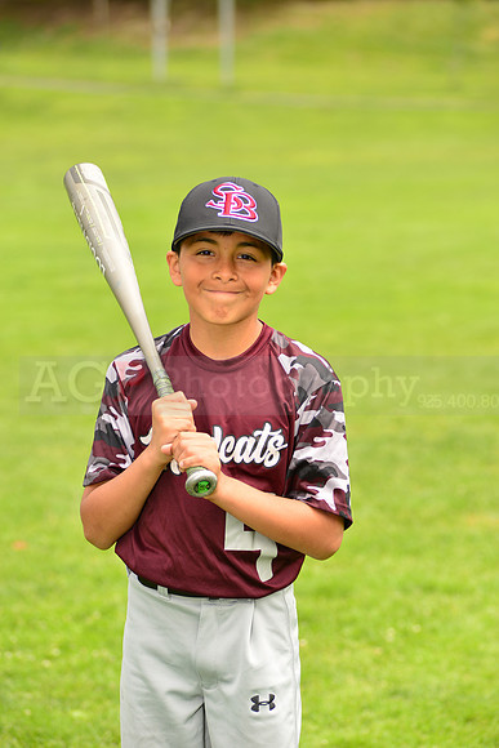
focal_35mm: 125
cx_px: 250
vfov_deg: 16.4
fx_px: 2597
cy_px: 374
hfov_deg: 11.0
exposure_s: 1/250
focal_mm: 125
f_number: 5
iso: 100
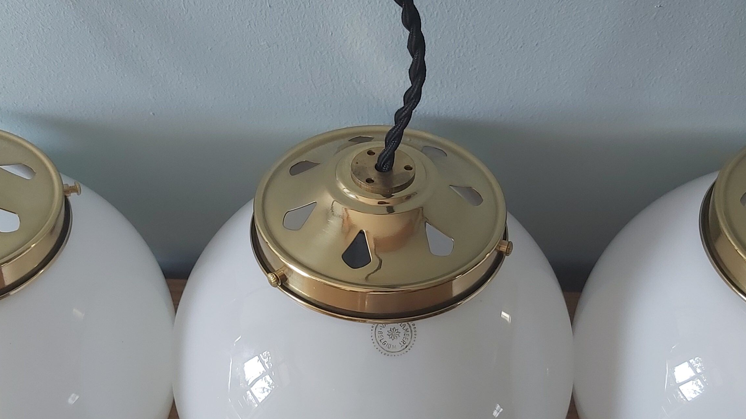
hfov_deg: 41.3
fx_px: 989
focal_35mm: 50
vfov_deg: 23.8
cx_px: 373
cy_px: 279
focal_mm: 3.92
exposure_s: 1/120
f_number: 1.7
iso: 64
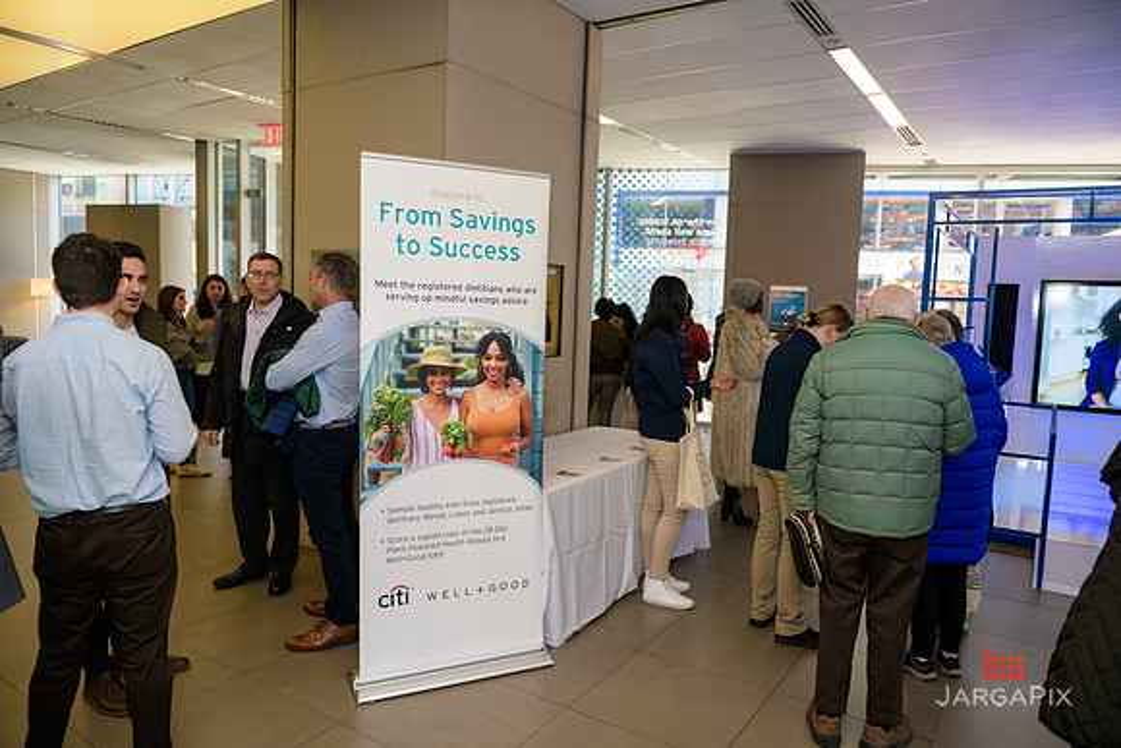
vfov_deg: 53.2
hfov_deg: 73.7
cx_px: 560
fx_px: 747
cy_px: 374
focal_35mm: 24
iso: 200
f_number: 3.2
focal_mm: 24
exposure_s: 1/125
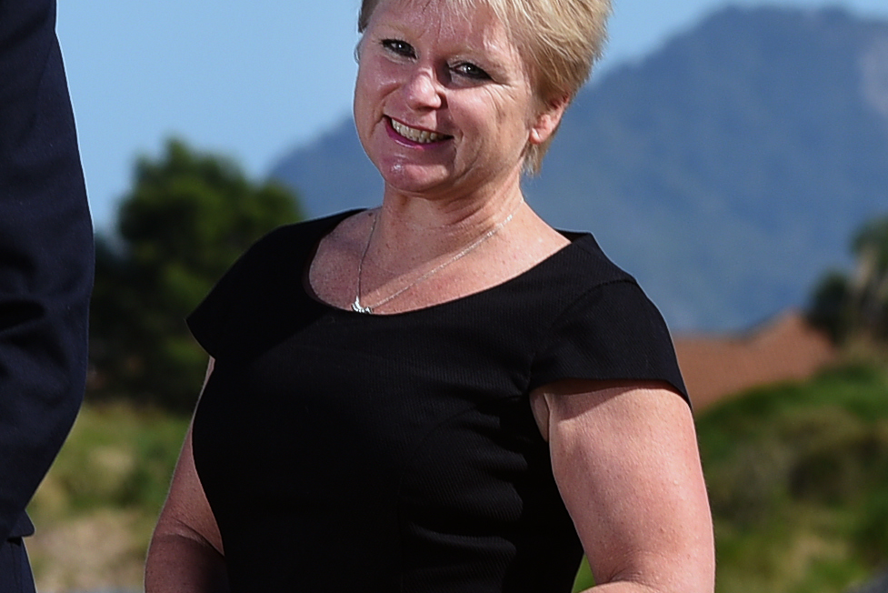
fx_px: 20207
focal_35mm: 819
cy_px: 506
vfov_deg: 1.7
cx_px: 873
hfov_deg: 2.5
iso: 80
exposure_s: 1/250
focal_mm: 145
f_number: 9
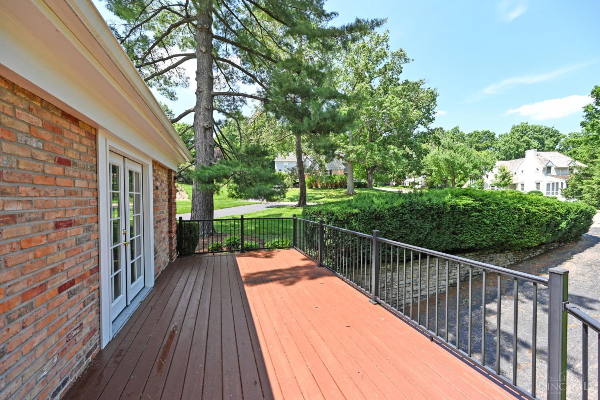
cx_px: 300
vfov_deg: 81.2
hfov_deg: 104.3
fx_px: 233
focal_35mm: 14
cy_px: 200
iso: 140
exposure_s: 1/250
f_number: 5.6
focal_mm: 14
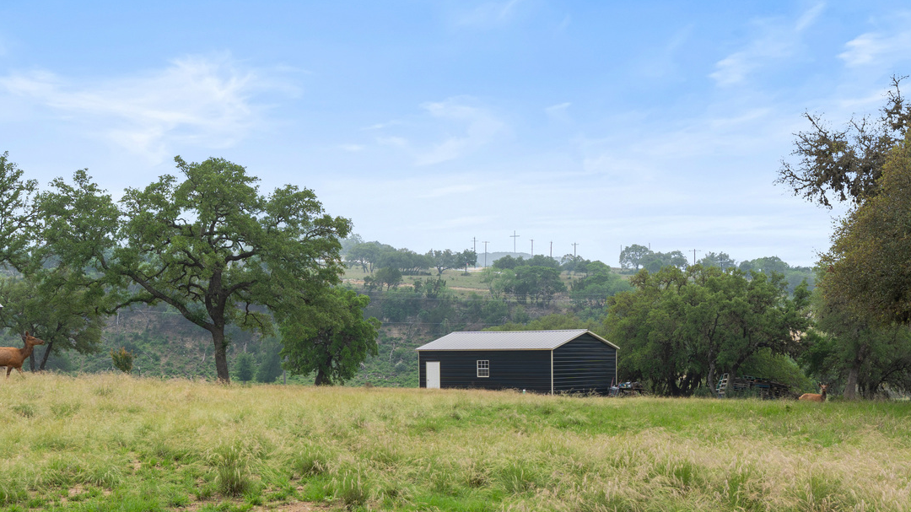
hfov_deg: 37.9
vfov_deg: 21.7
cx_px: 443
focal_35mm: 55
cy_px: 366
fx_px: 1328
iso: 100
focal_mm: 35
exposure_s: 1/60
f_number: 11
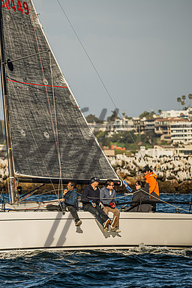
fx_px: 3486
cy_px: 166
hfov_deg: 3.2
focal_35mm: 435
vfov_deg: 4.7
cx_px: 5
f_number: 5
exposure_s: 1/1000
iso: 72
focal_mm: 240
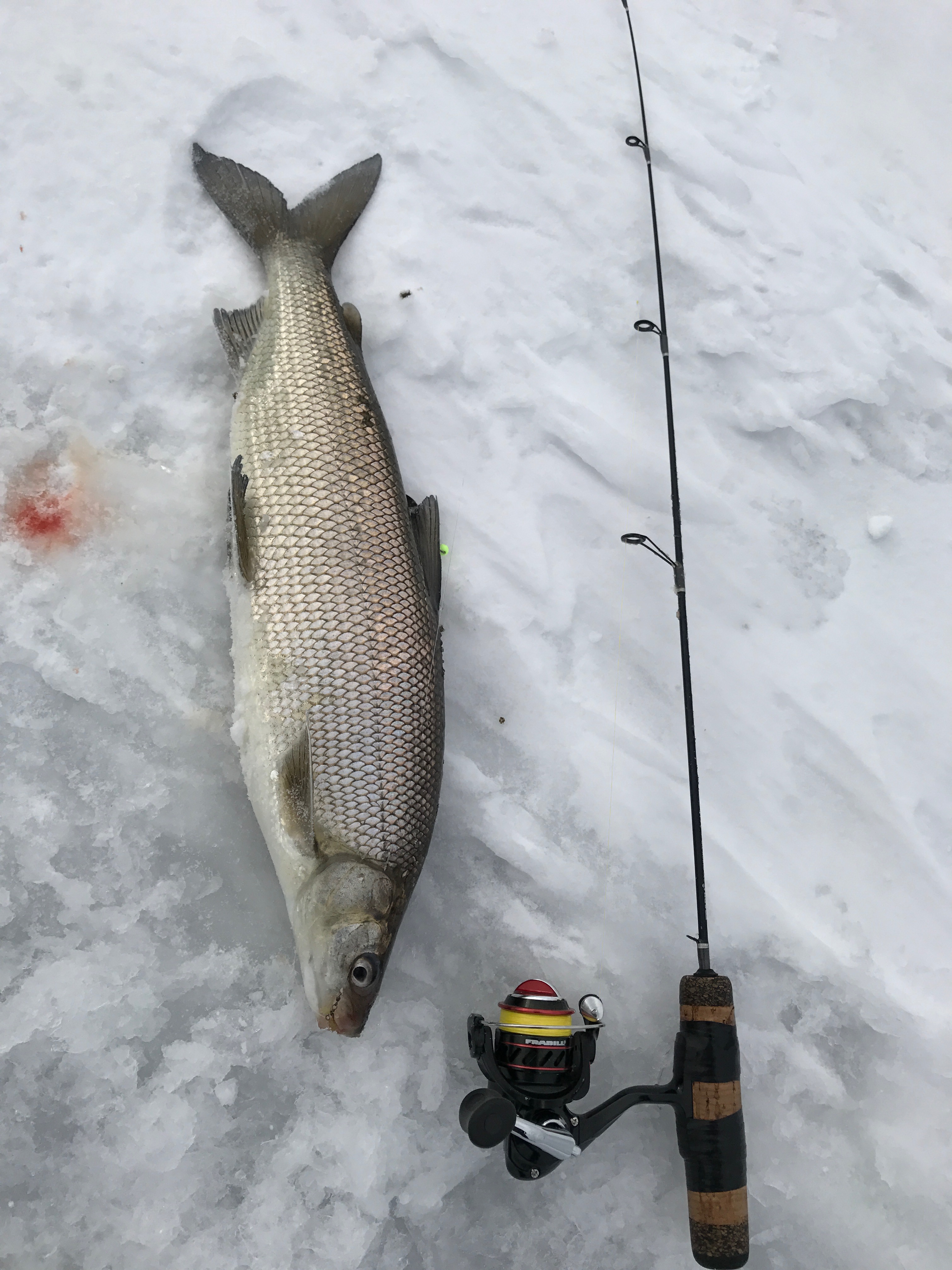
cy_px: 635
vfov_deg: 63.4
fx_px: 1027
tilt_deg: -71.4
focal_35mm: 28
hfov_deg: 49.7
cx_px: 476
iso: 20
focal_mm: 3.99
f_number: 1.8
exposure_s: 1/2994
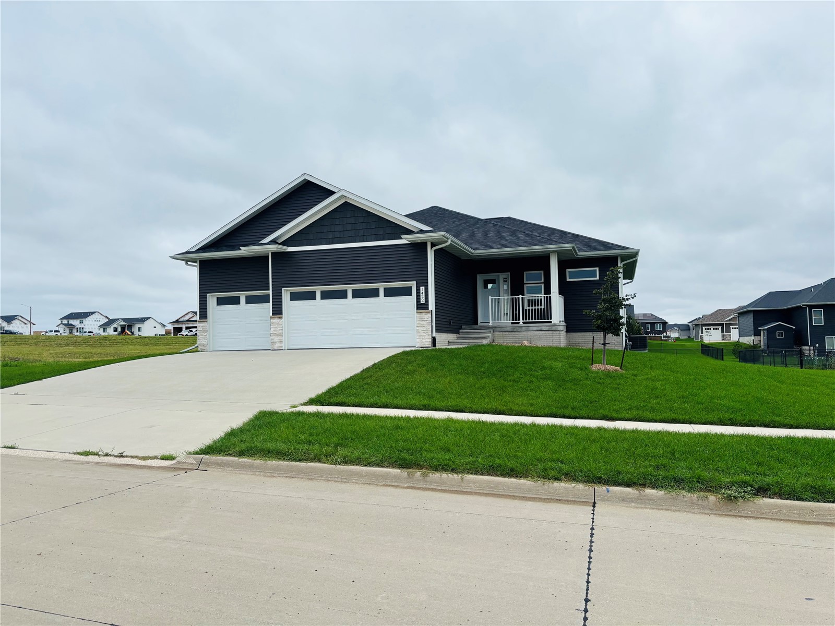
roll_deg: +0.9
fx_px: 627
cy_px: 313
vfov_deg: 53.1
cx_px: 418
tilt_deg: +2.8
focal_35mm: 26
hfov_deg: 67.3
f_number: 1.6
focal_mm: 5.96
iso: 50
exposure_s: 1/1190
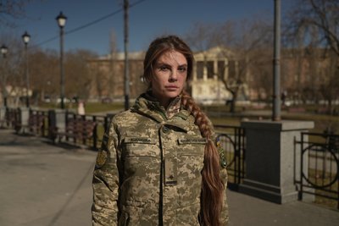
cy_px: 113
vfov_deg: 36.0
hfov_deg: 51.9
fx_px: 349
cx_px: 170
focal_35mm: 37
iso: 80
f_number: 2.8
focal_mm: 37
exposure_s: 1/200
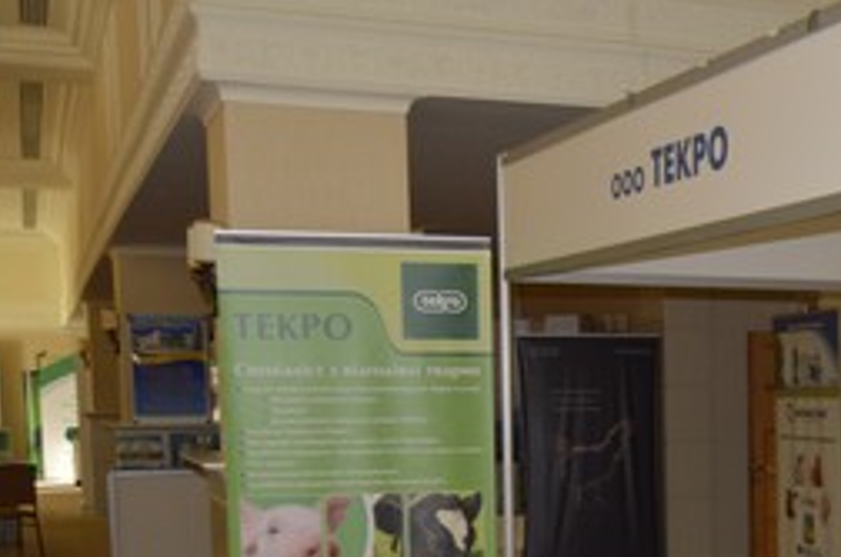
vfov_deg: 21.0
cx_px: 761
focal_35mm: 62
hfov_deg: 30.9
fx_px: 1446
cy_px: 570
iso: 1000
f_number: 3.5
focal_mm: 20
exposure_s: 1/60
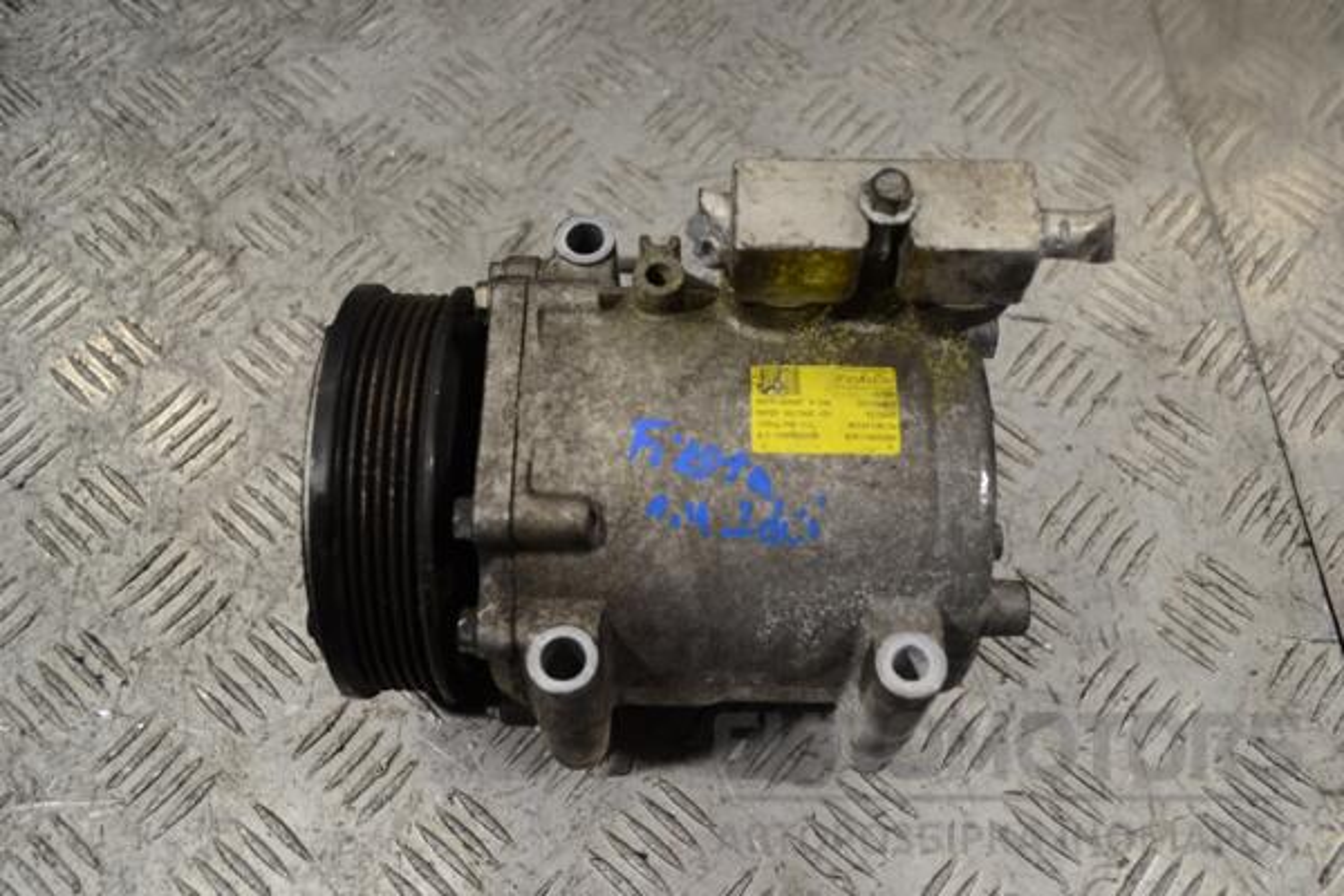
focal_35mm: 36
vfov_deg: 36.9
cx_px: 672
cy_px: 448
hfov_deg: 53.1
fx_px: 1344
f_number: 4
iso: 100
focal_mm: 24
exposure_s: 1/50
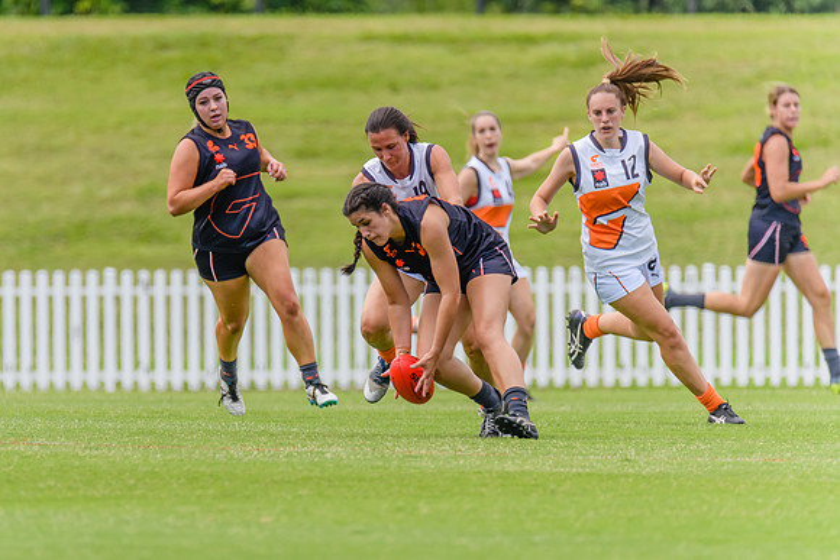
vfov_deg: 1.8
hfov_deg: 2.7
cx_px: 306
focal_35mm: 763
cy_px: 277
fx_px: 17817
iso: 800
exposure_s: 1/1600
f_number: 6.3
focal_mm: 600
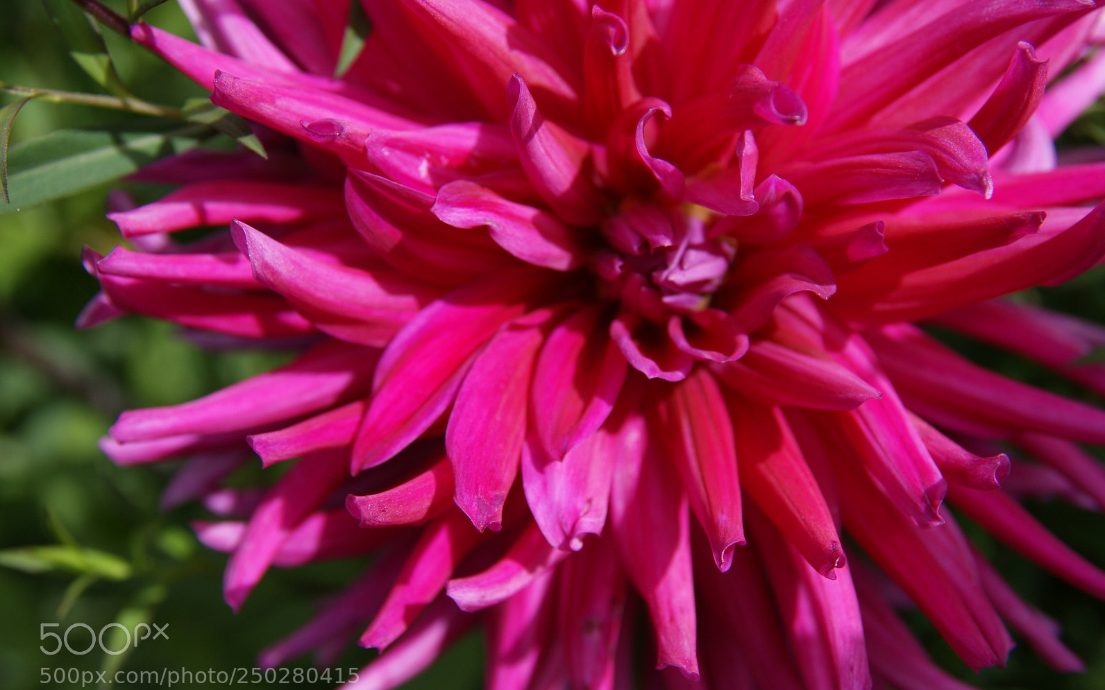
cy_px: 361
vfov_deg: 29.9
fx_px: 1295
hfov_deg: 46.2
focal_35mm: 43
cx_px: 552
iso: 100
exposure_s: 1/400
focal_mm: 28
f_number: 5.6
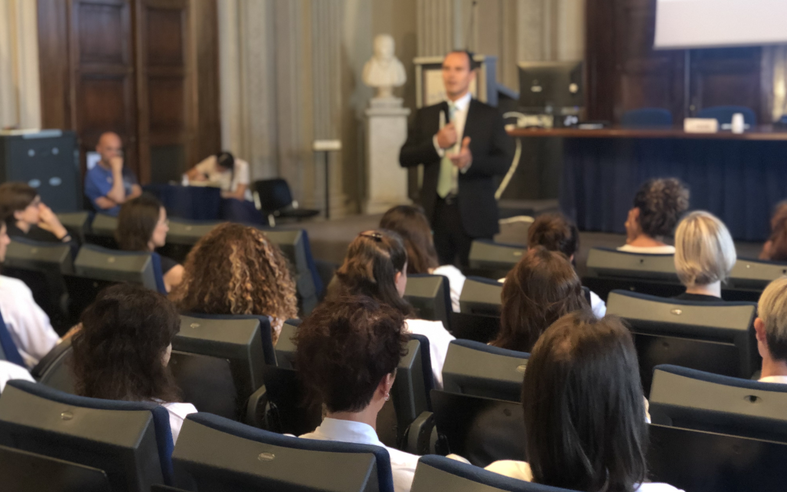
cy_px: 207
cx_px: 391
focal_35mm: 56
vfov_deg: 23.1
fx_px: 1201
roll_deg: +2.1
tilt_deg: -4.6
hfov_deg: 36.3
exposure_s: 1/8
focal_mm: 6
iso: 160
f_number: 2.4
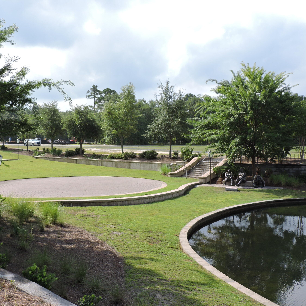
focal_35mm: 39
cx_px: 121
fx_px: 390
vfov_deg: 42.8
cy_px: 153
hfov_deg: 42.6
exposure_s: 1/800
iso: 100
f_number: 3.2
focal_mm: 5.9
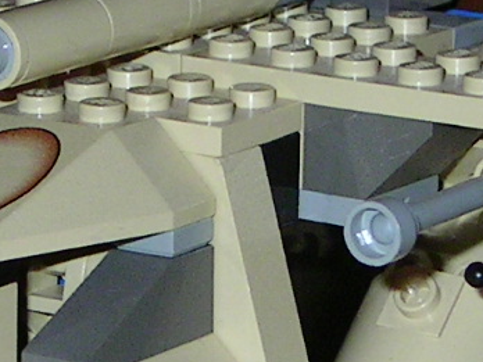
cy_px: 282
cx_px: 122
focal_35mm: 290
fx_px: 4046
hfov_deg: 6.8
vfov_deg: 5.1
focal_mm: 9.8
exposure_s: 1/52.6
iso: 100
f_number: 3.7
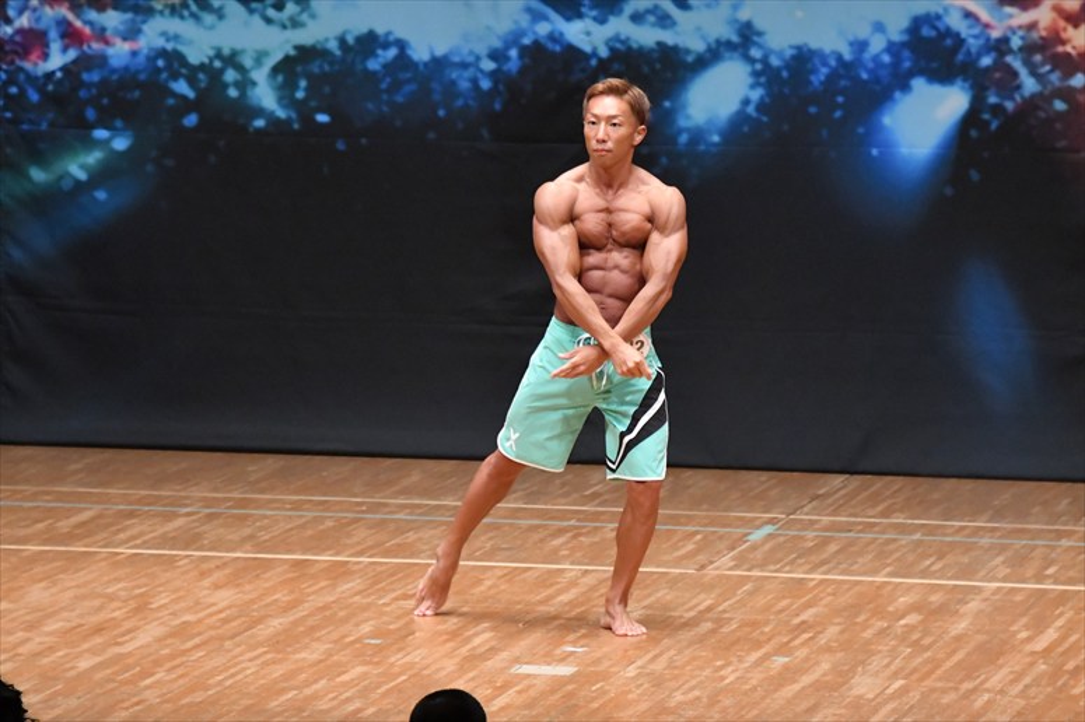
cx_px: 542
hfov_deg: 7.6
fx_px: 8134
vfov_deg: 5.1
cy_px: 361
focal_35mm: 270
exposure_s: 1/400
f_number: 5.6
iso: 8000
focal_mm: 180
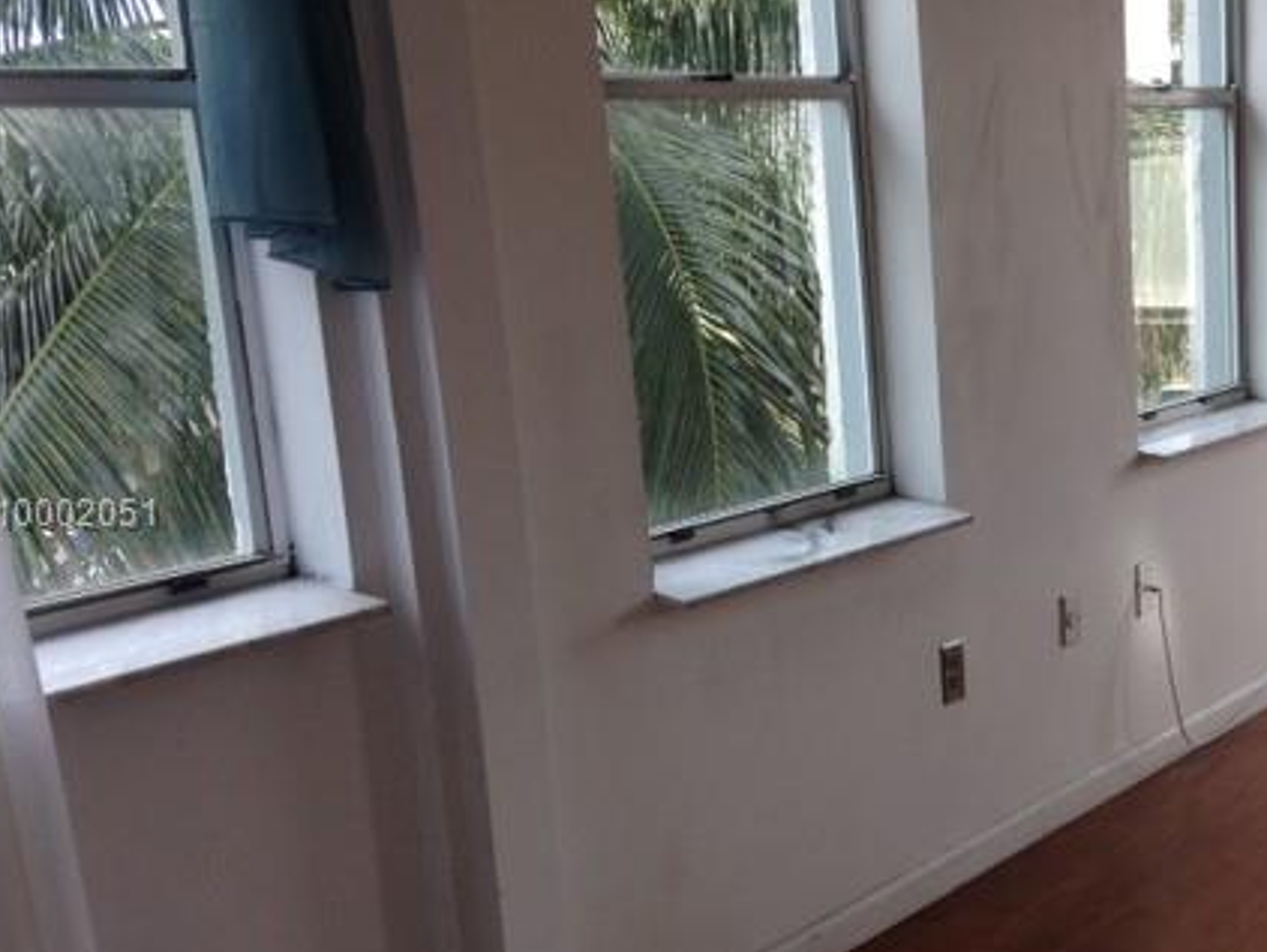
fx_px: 1831
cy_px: 517
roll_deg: +4.3
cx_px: 922
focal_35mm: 50
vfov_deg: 29.1
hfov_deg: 37.4
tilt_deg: -11.2
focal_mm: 4.12
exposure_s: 1/208
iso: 50
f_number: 2.4
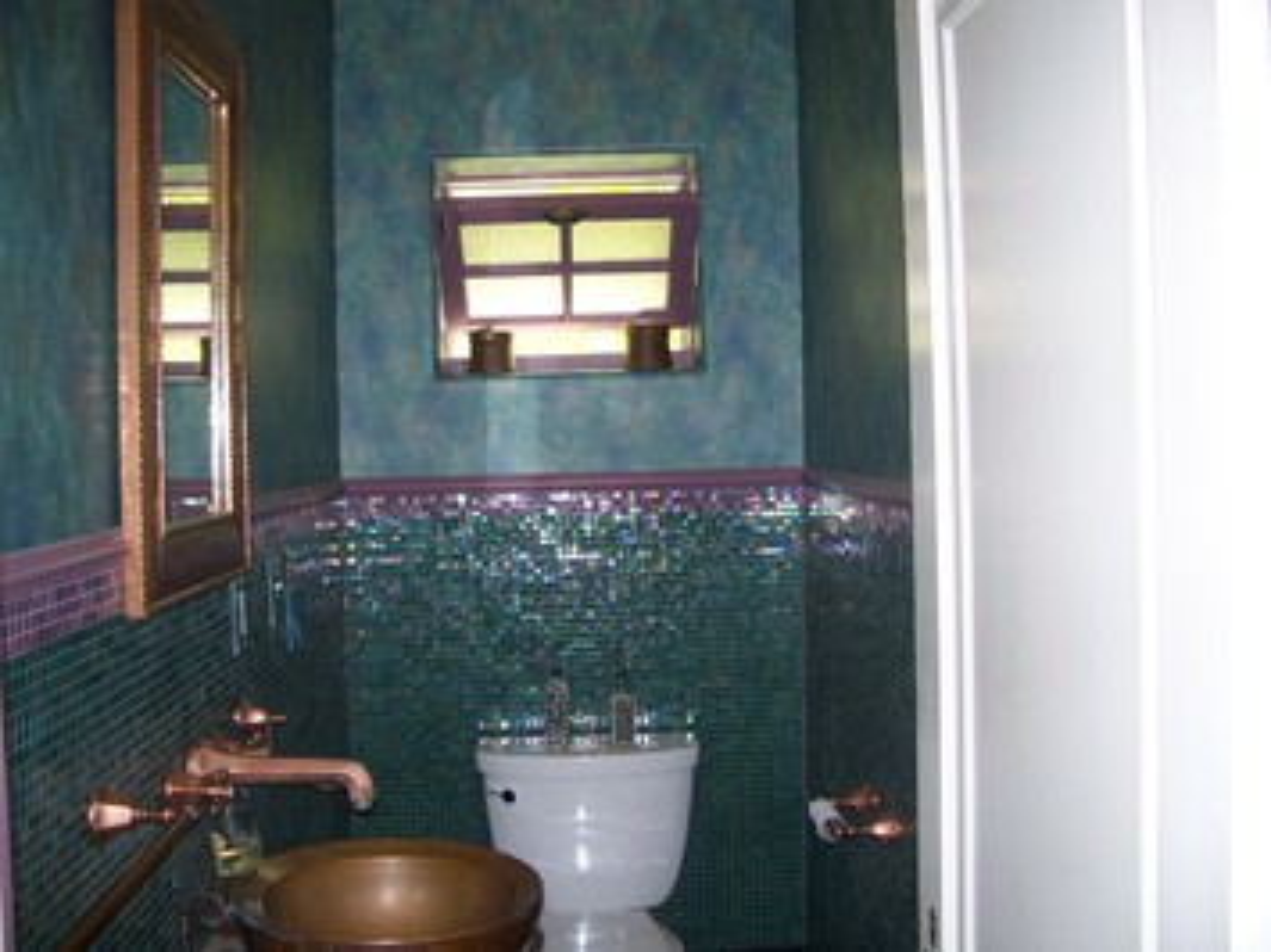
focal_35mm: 37
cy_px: 476
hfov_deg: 50.2
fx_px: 1358
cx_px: 636
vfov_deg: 38.6
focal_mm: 7.8
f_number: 2.8
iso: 200
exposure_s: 1/60
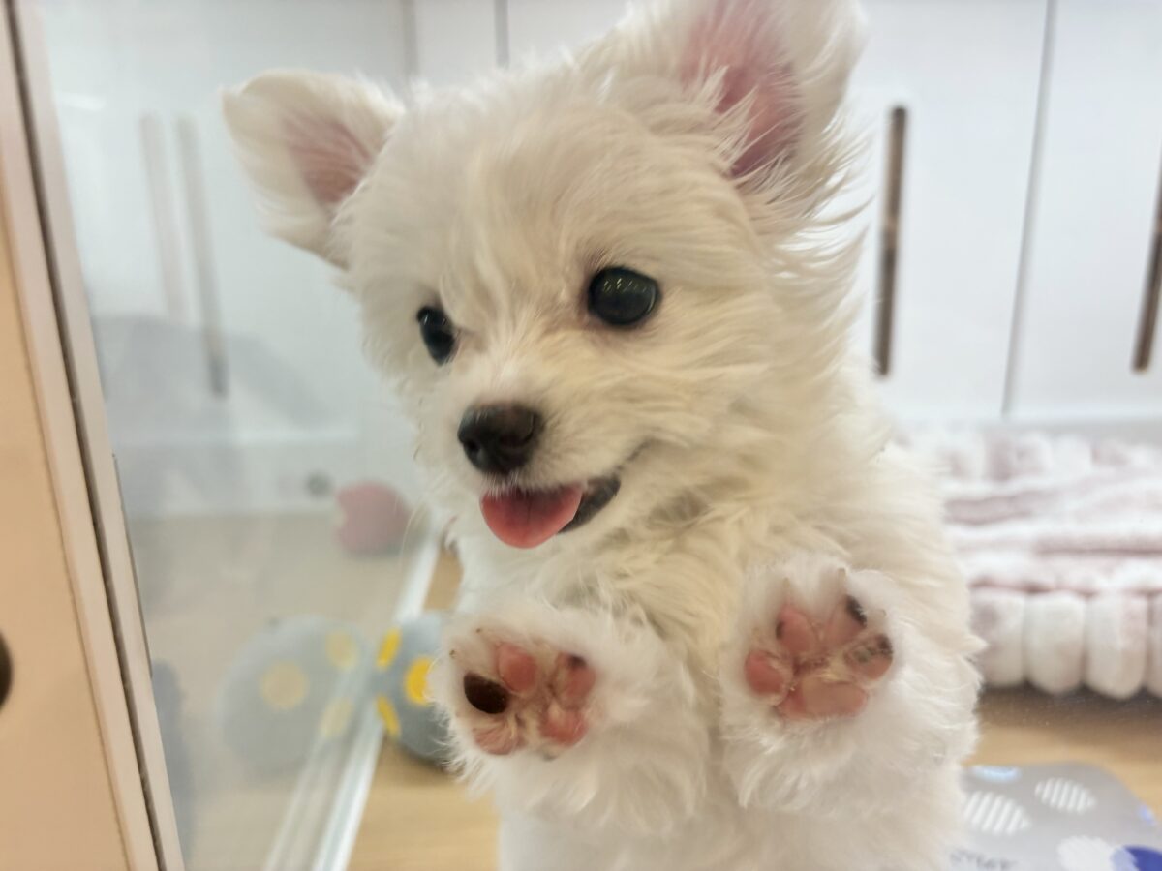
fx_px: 873
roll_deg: -1.2
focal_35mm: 26
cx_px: 581
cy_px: 436
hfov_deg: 67.3
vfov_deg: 53.1
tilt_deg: -17.3
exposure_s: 1/100
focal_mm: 5.96
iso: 64
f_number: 1.6
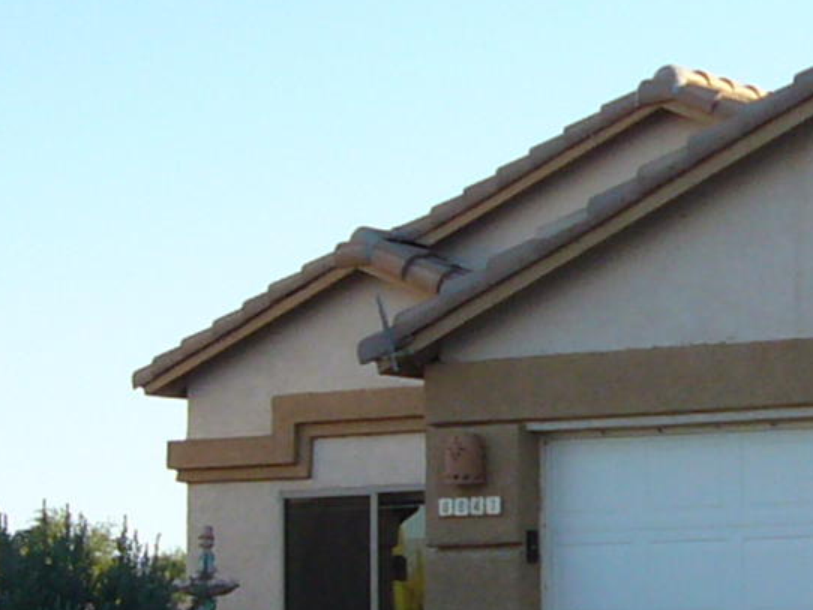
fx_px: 3196
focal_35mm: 136
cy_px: 520
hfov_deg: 14.2
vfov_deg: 10.9
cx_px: 870
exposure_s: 1/400
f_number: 2.8
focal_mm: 4.6
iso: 80
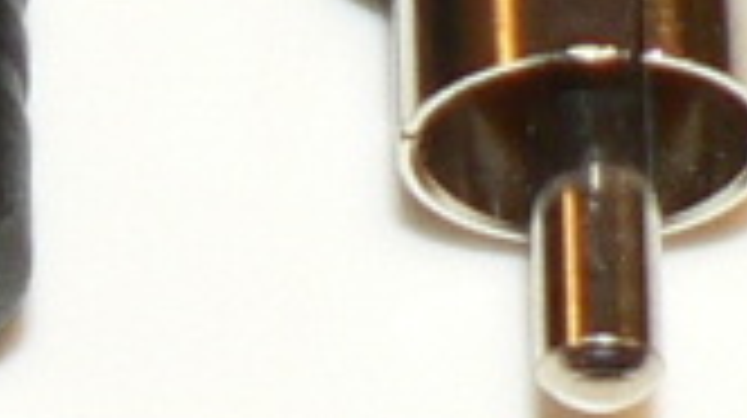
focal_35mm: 95
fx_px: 1880
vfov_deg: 11.3
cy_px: -449
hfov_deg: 22.2
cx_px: 166
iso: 80
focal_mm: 6
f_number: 2.8
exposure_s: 1/30
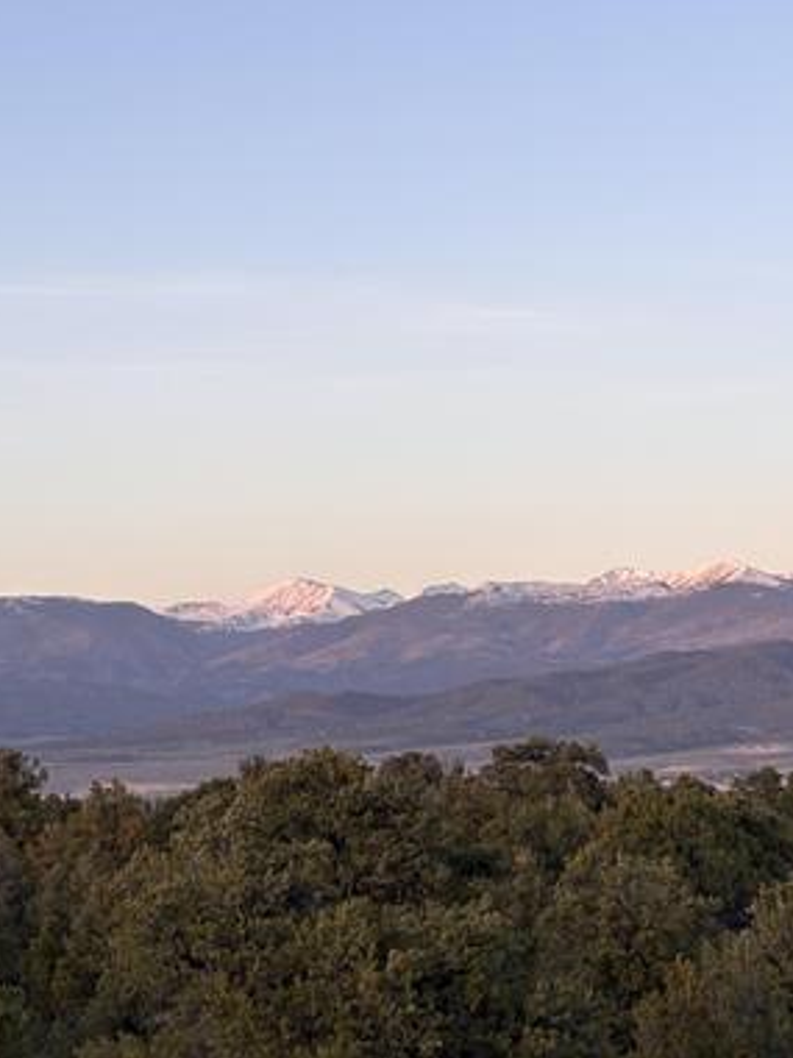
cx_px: 423
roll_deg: +0.9
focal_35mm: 105
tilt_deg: +6.2
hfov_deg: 14.1
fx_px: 3207
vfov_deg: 18.7
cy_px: 393
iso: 32
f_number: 1.6
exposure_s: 1/175
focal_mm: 5.96
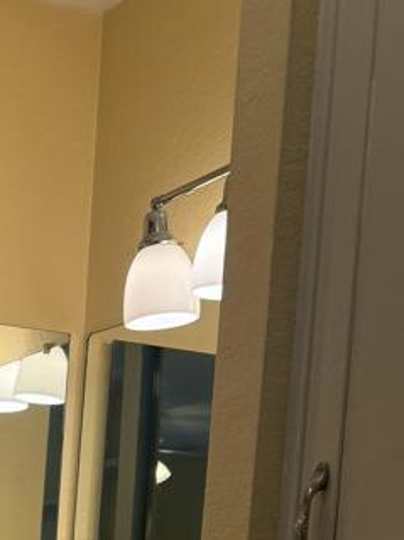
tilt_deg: -5.1
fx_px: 1199
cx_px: -164
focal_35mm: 77
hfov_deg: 17.6
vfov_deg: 22.5
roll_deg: -2.4
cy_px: 711
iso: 125
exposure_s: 1/238
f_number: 1.78
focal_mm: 6.76
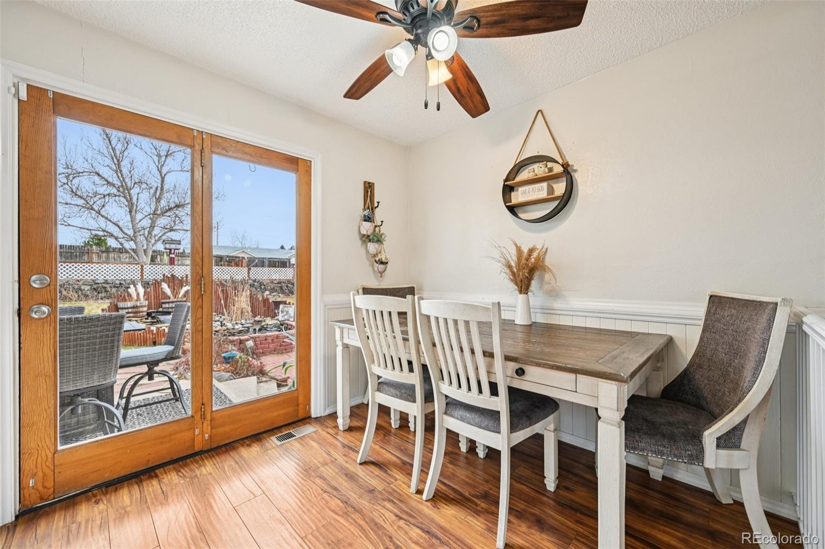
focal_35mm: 14
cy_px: 274
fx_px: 321
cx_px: 412
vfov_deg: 81.2
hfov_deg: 104.3
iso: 100
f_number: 8
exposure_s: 1/15
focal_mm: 14
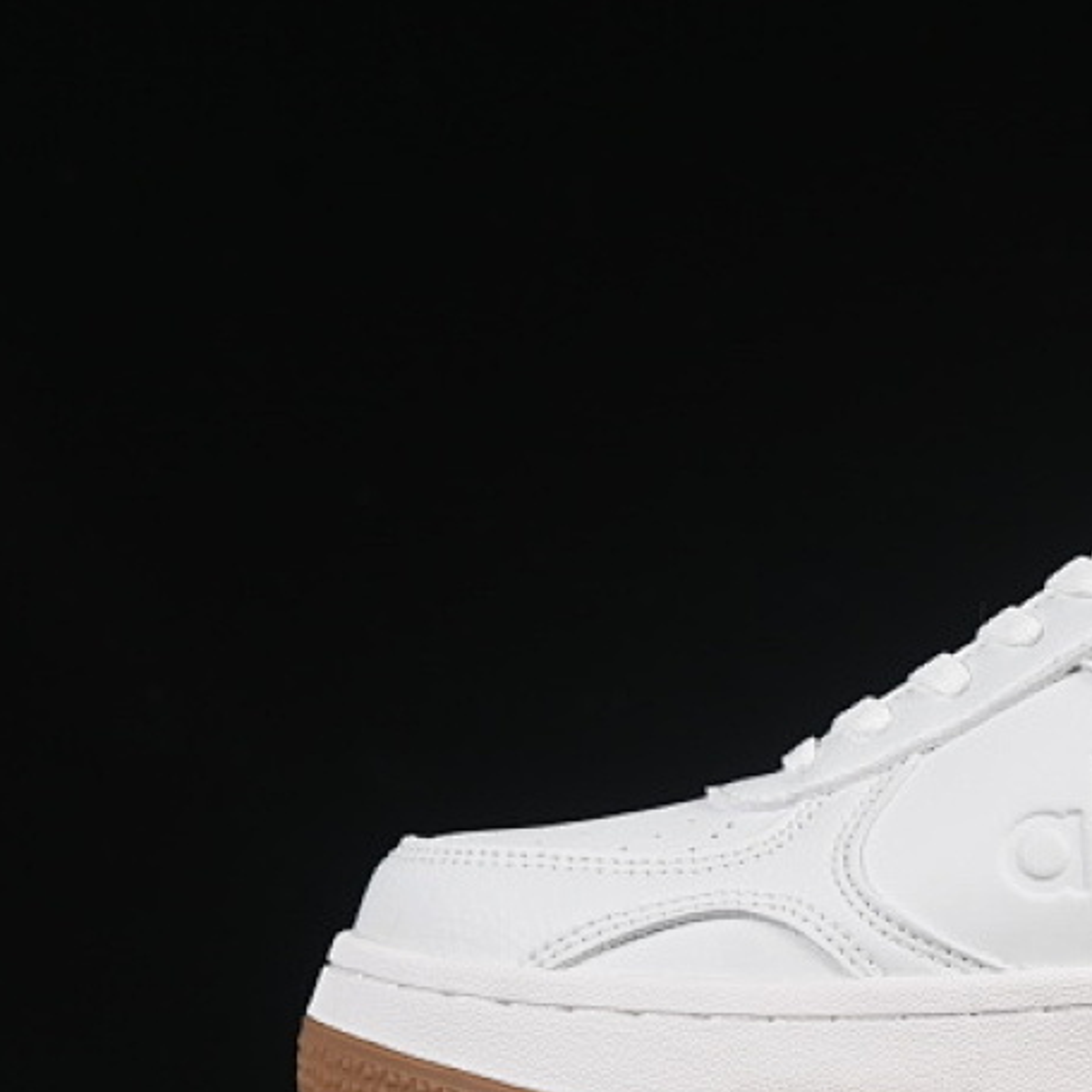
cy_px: 659
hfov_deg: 11.4
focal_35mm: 151
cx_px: 1118
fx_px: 5389
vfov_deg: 11.6
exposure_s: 1/100
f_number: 8
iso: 160
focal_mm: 50
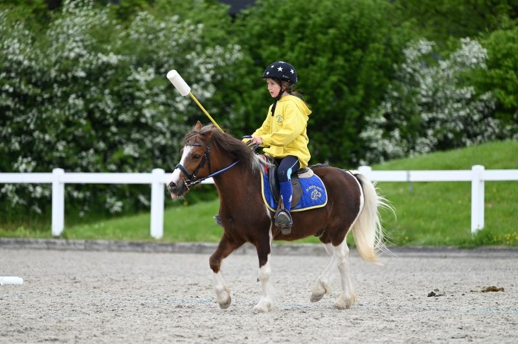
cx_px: 259
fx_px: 3738
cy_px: 172
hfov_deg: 7.9
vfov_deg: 5.3
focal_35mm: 260
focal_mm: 260
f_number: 5
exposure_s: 1/1250
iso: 450
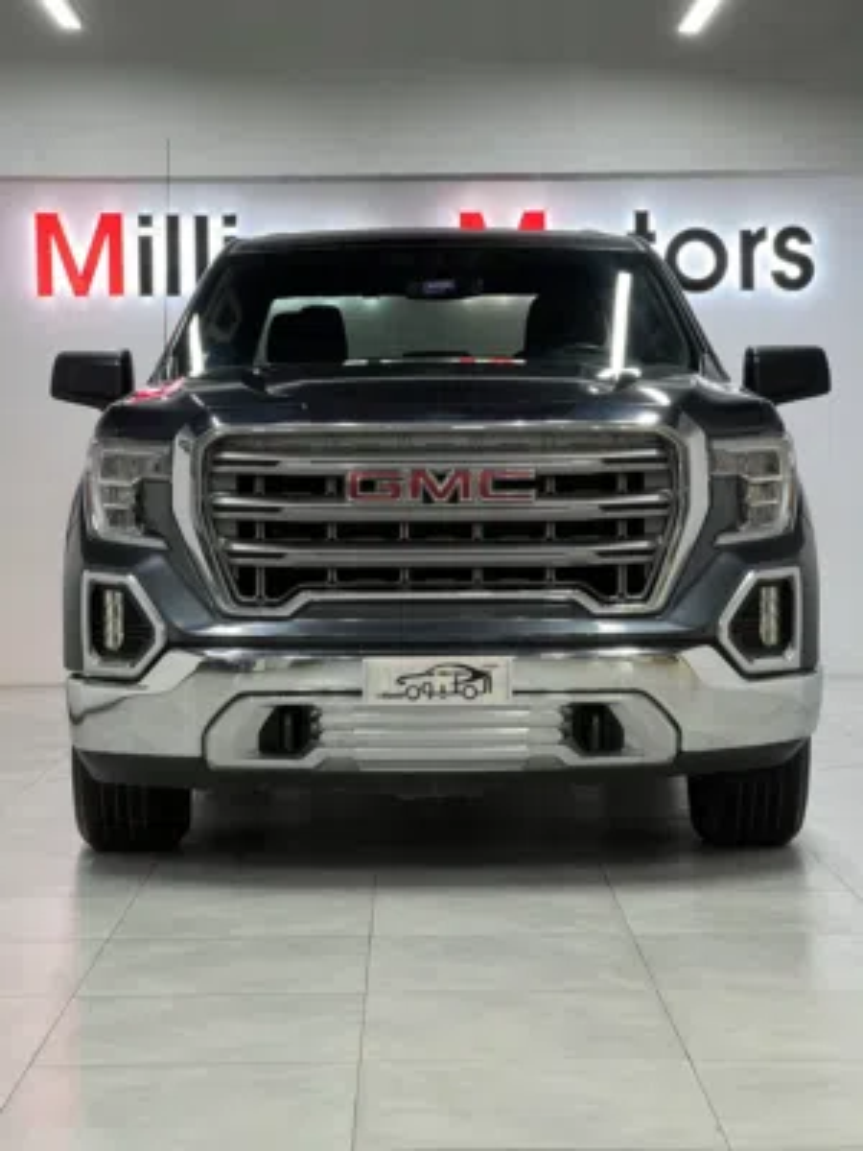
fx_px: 2560
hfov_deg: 19.1
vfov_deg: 25.3
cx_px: 432
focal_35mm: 77
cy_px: 576
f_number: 2.8
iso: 500
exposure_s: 1/50
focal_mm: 9
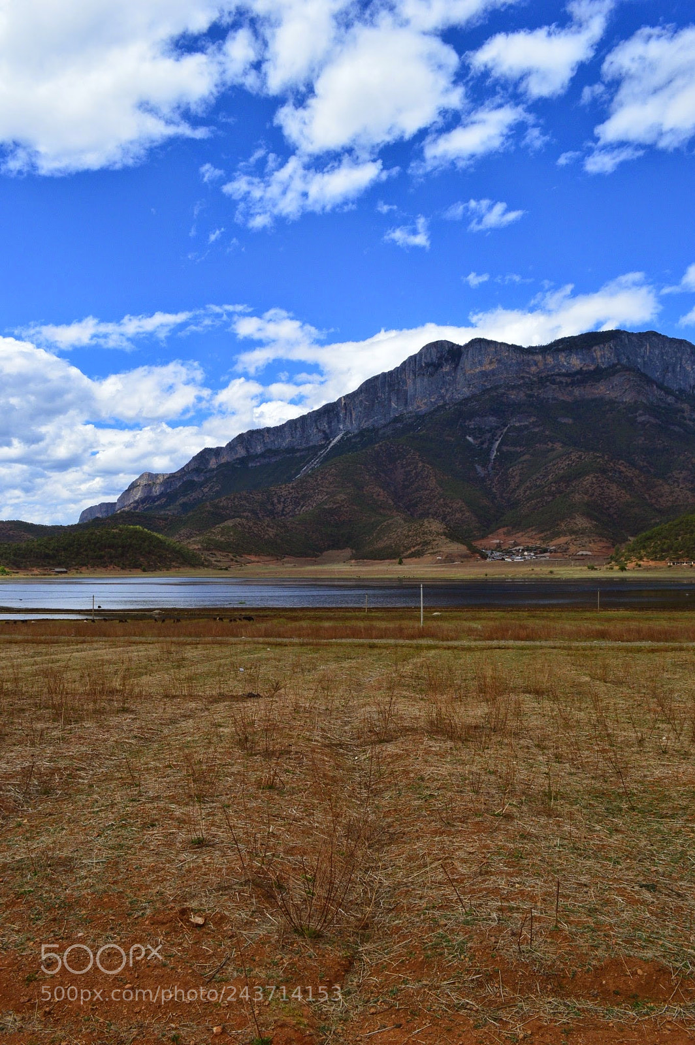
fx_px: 783
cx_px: 348
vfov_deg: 67.4
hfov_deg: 47.9
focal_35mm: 27
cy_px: 522
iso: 400
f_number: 11
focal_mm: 18
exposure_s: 1/400
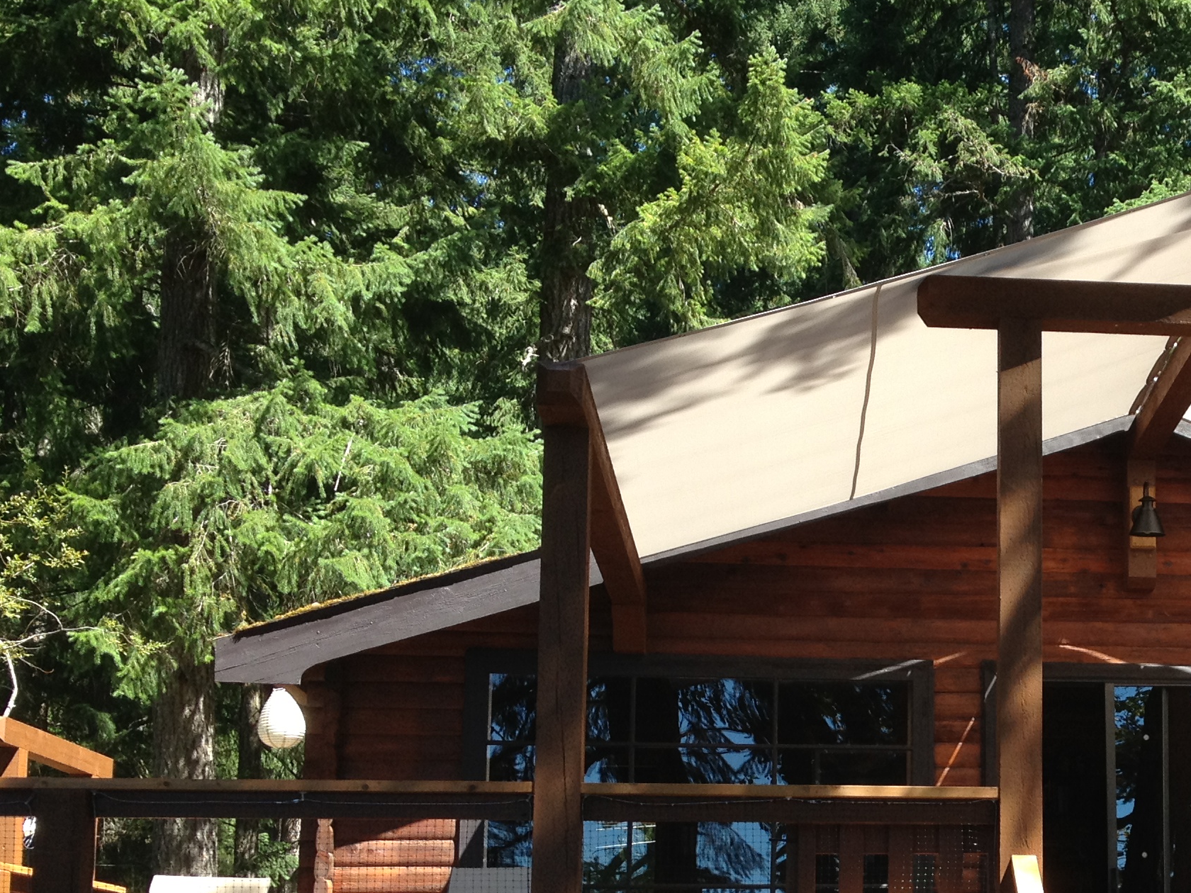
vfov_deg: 21.2
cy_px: 766
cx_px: 1122
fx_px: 2340
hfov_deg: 27.3
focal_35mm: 68
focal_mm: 4.28
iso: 64
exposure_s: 1/279
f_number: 2.4
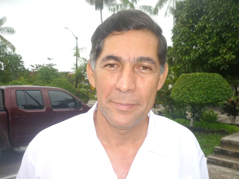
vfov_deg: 42.9
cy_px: 90
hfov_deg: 55.4
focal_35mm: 33
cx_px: 120
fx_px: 228
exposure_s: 1/500
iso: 100
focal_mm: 5.5
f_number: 2.8
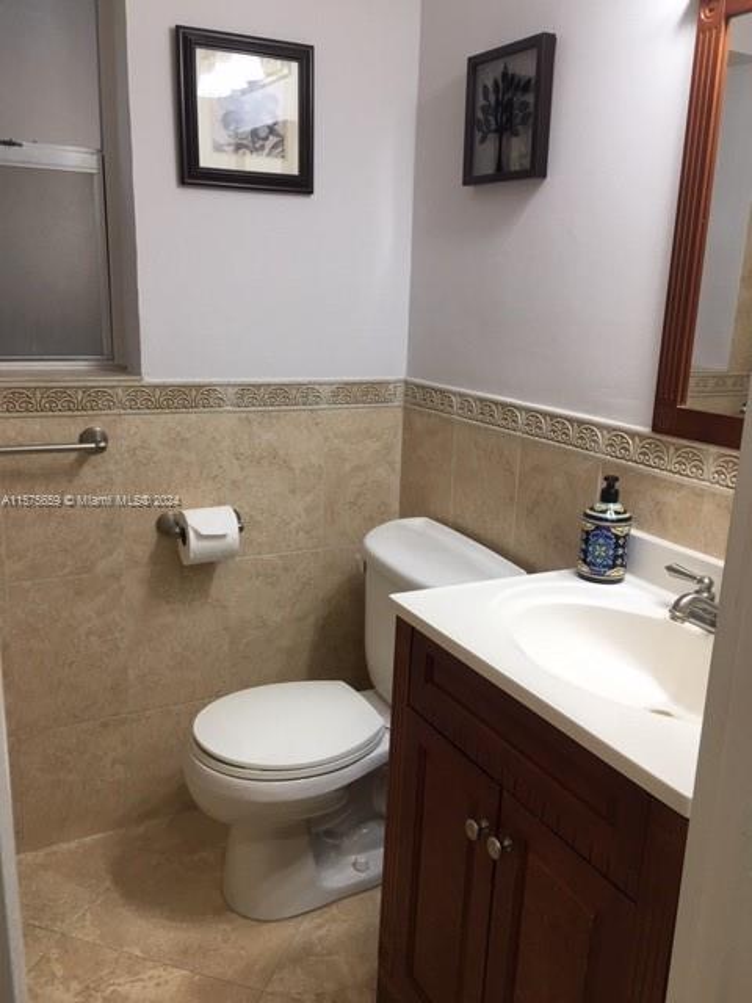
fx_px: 840
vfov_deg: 61.7
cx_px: 376
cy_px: 502
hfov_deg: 48.2
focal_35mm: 29
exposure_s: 1/30
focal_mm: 4.15
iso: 32
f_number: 2.2
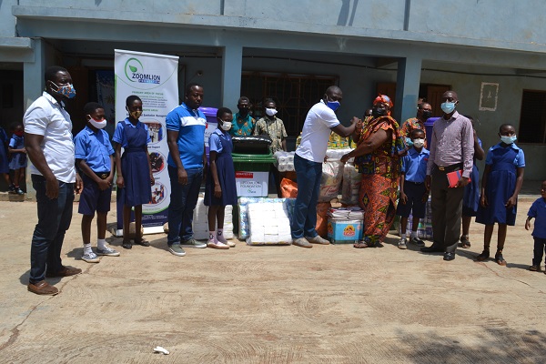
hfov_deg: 61.9
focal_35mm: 30
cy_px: 182
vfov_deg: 43.6
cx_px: 273
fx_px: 455
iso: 100
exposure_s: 1/320
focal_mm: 20
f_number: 9
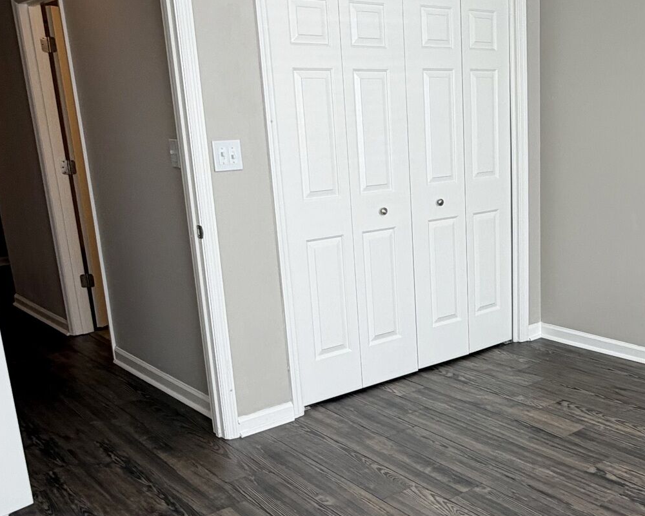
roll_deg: +2.0
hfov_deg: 42.4
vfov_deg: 35.5
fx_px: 802
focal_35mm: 42
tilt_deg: -16.2
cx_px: 491
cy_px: 317
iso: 80
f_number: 2.2
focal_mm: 2.22
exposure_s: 1/120
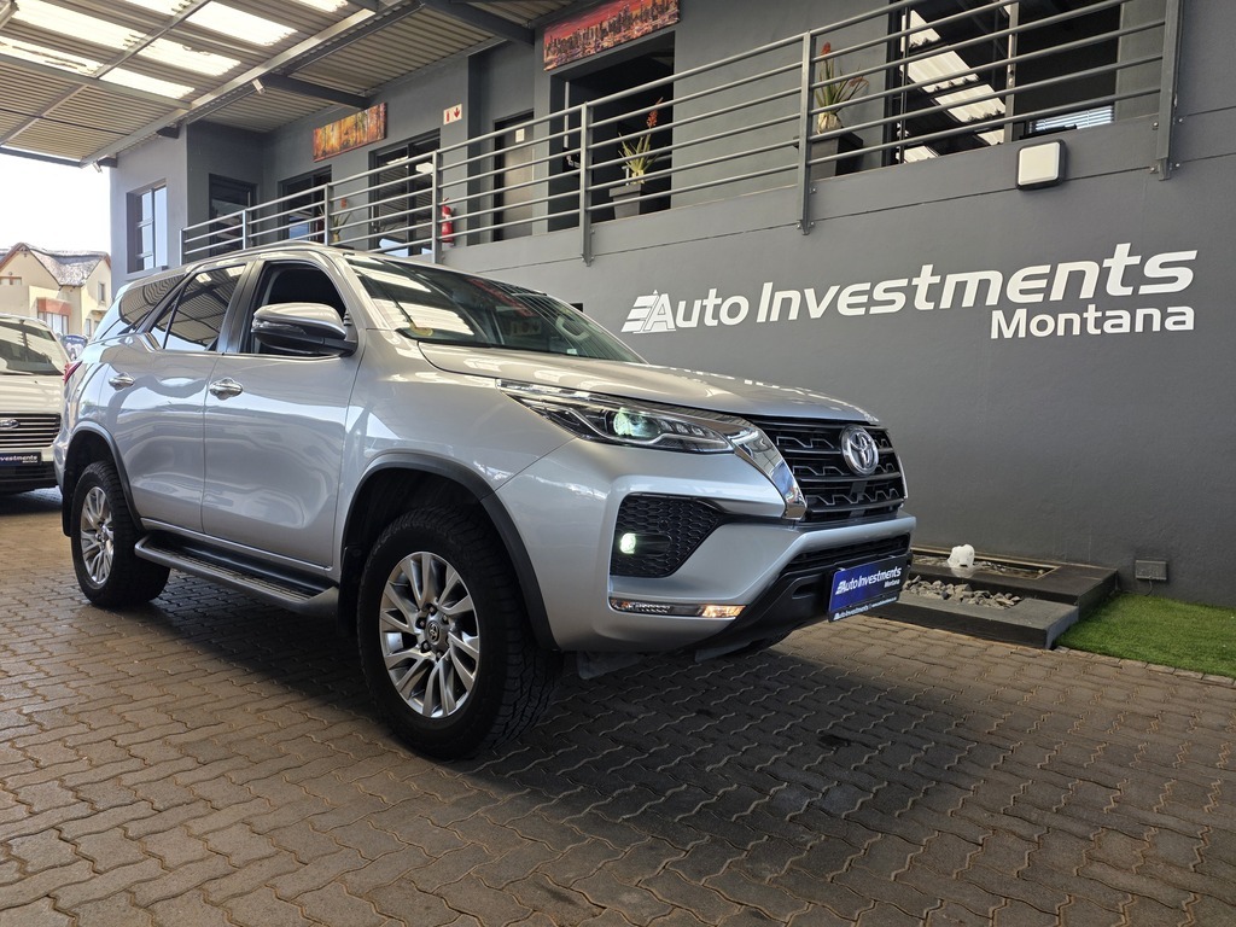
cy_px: 464
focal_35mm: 23
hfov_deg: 73.9
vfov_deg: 58.9
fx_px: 821
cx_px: 618
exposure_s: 1/180
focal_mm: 6.25
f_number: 1.7
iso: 40
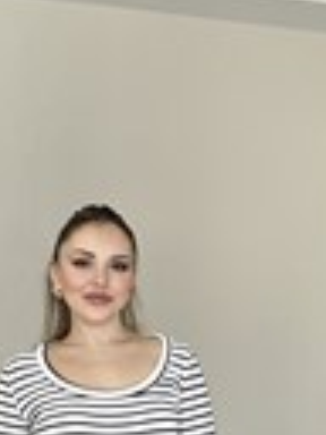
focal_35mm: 97
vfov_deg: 19.6
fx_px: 1218
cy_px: 447
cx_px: 295
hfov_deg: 15.1
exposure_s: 1/121
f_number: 2.2
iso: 80
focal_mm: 2.71
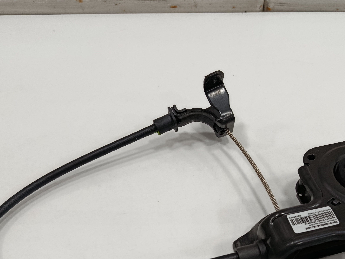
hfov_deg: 45.6
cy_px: 206
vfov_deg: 34.1
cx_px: 201
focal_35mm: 41
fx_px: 409
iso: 859
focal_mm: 5.24
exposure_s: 1/100
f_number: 1.7
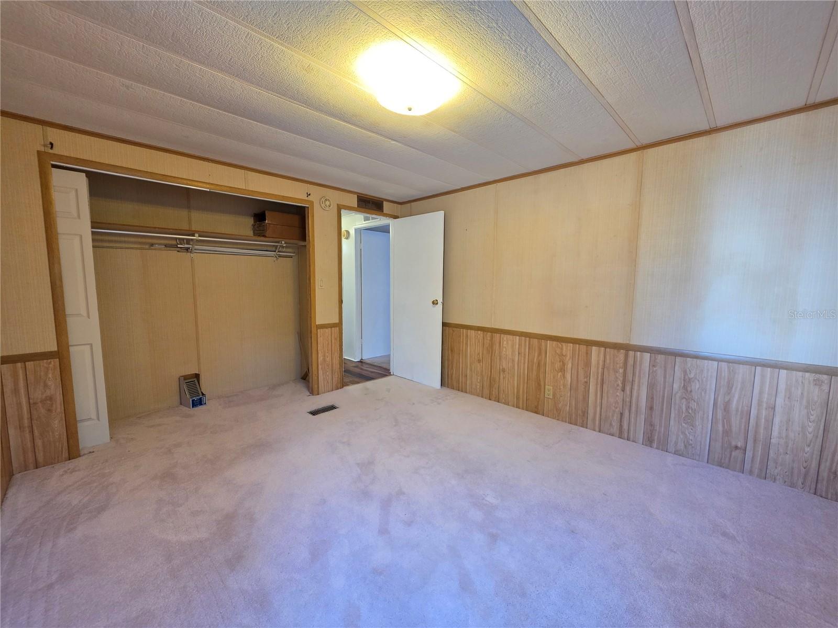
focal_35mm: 13
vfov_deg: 89.9
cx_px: 419
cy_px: 314
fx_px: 315
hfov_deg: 106.2
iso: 250
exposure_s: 1/60
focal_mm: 2.2
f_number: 1.9
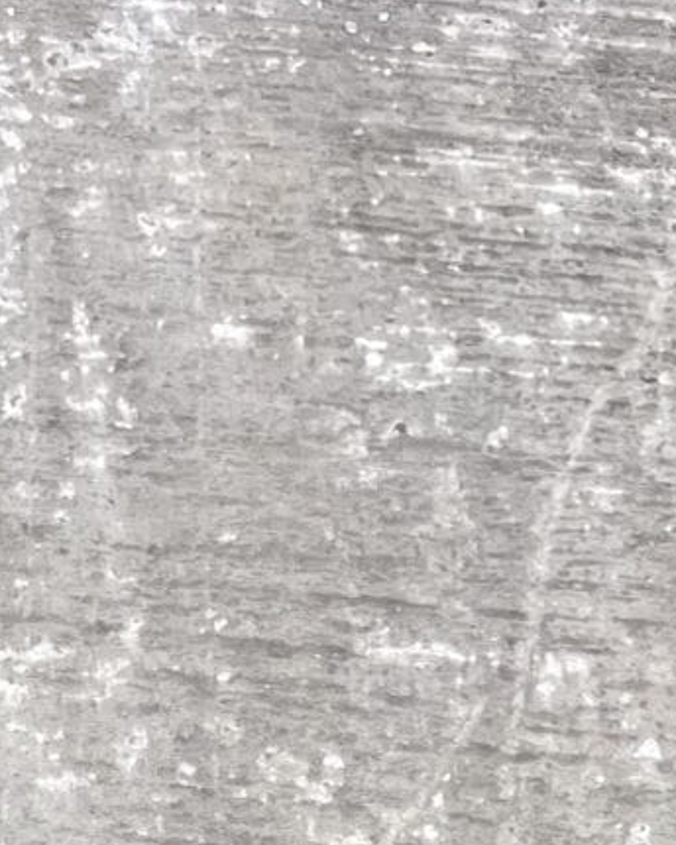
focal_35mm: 121
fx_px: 3026
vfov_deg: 12.8
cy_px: 1942
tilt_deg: -71.4
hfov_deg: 12.7
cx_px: 183
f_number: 1.6
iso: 50
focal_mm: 5.1
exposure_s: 1/1096
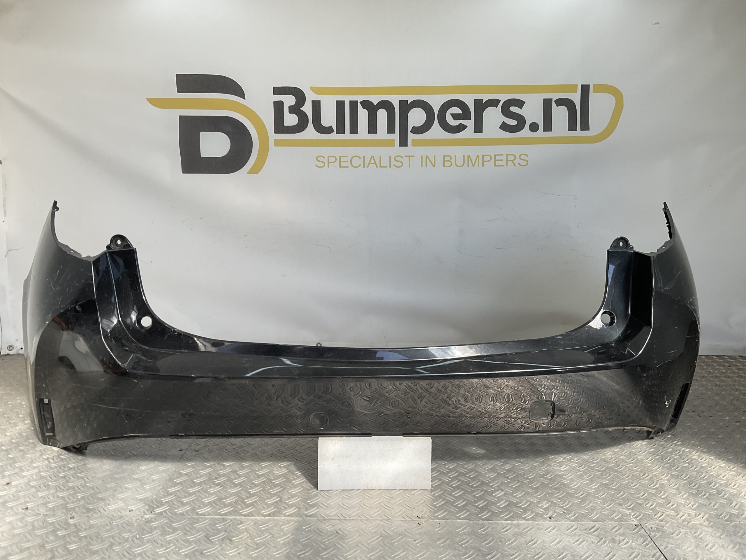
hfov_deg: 61.7
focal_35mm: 29
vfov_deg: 48.2
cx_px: 373
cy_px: 280
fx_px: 625
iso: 16
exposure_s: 1/446
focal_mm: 3
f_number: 1.8
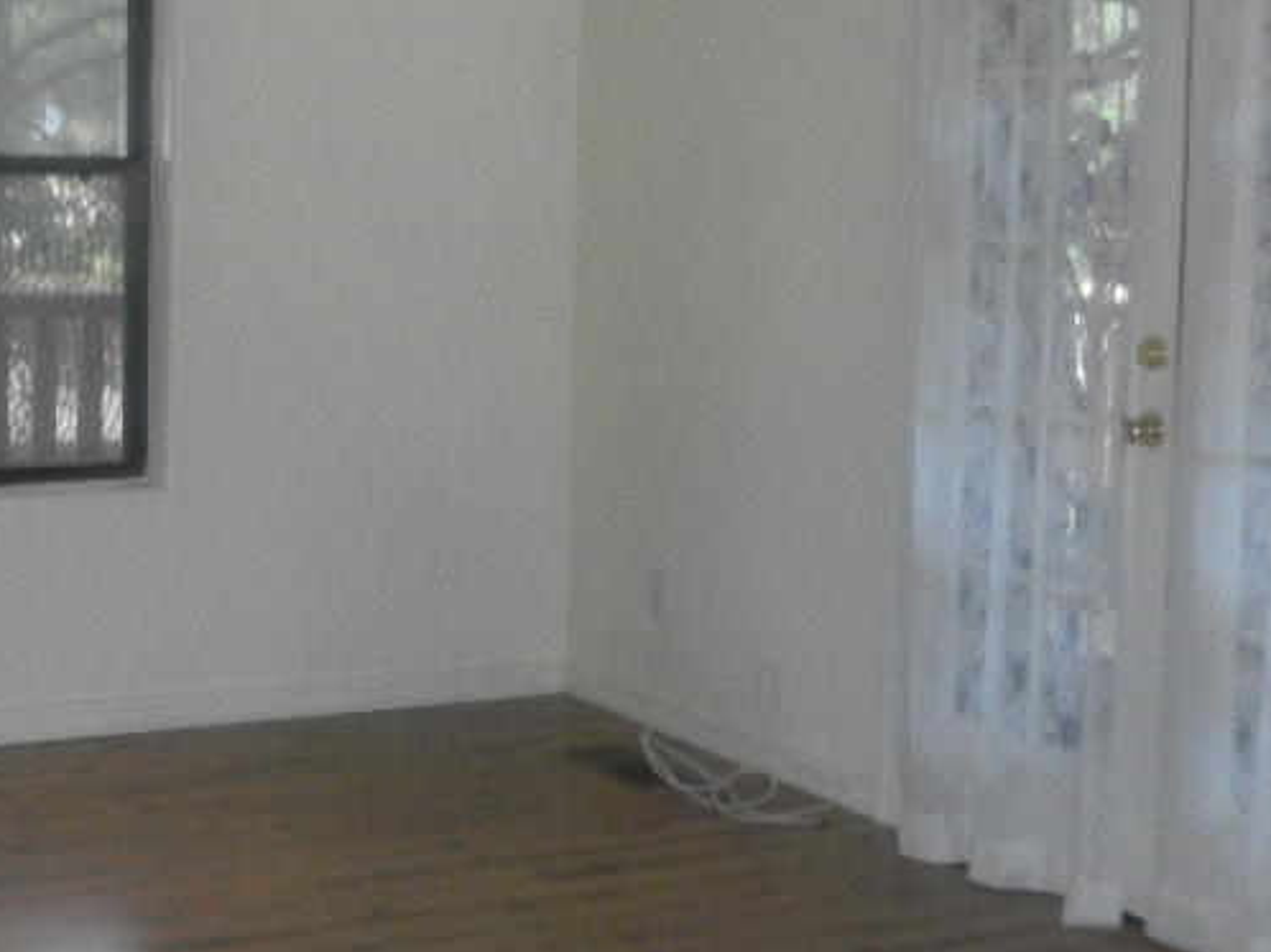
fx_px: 2642
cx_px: 393
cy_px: 304
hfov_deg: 26.8
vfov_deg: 20.3
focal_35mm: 72
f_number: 3.6
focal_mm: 6.3
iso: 365
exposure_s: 1/30
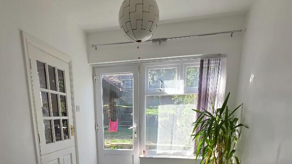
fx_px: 178
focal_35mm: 23
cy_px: 163
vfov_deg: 42.8
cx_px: 126
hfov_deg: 78.3
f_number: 1.9
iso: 20
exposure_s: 1/100
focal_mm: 2.2
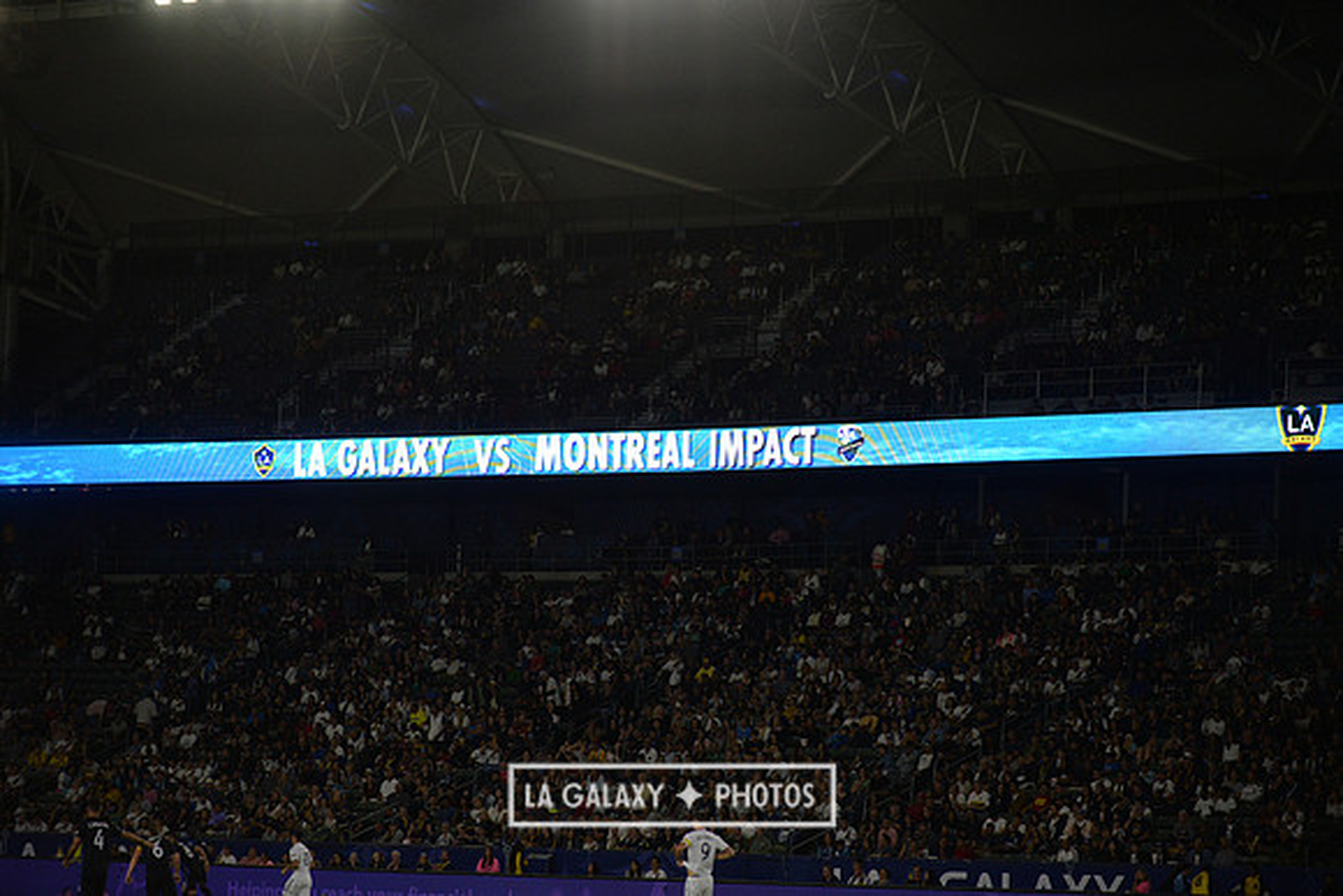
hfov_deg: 15.2
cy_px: 448
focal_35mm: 135
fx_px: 5037
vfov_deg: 10.2
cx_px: 672
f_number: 2.8
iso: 1600
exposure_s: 1/3200
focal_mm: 135
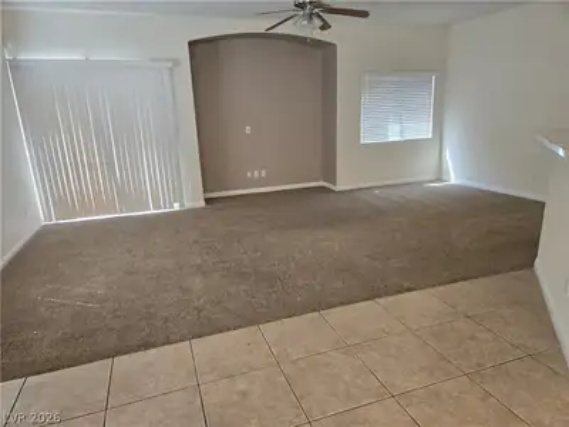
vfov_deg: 58.9
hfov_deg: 73.9
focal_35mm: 23
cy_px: 214
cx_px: 284
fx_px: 378
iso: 320
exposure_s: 1/120
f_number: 1.8
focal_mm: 5.4
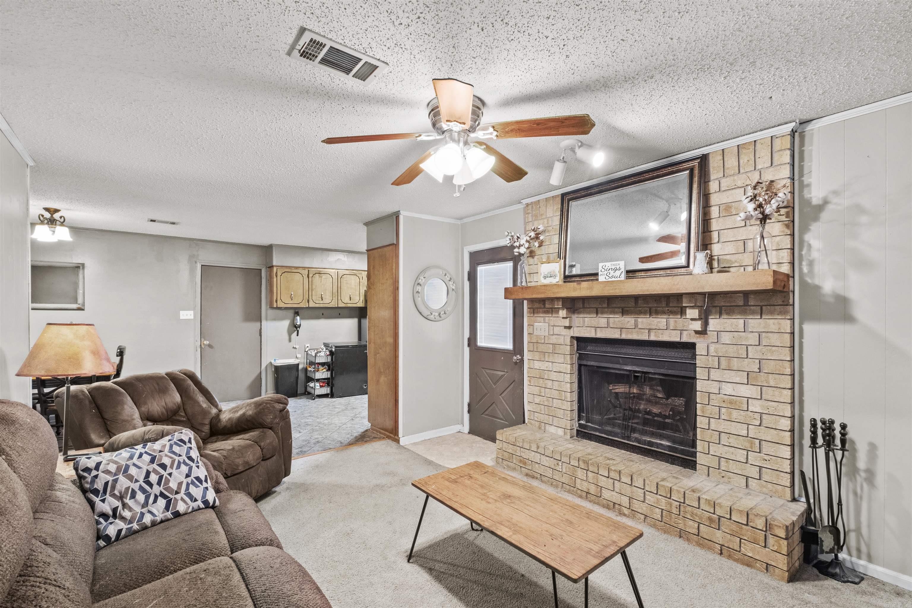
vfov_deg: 77.3
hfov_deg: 100.4
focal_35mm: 15
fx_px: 380
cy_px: 304
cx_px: 456
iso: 800
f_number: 8
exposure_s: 4
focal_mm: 10
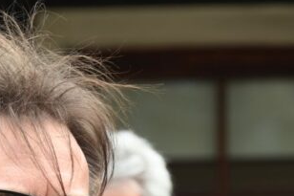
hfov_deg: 4.3
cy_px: 305
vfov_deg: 2.8
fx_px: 3934
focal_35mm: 482
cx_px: -86
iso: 320
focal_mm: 145
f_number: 6.3
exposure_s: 1/160
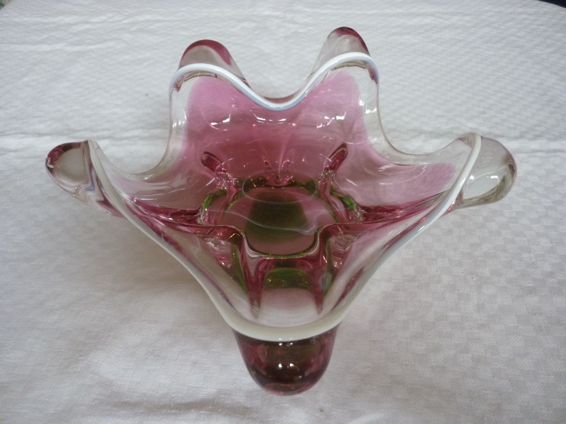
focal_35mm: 33
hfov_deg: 55.4
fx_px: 540
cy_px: 212
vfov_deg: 42.9
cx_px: 283
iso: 400
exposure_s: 1/30
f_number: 2.8
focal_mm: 5.5
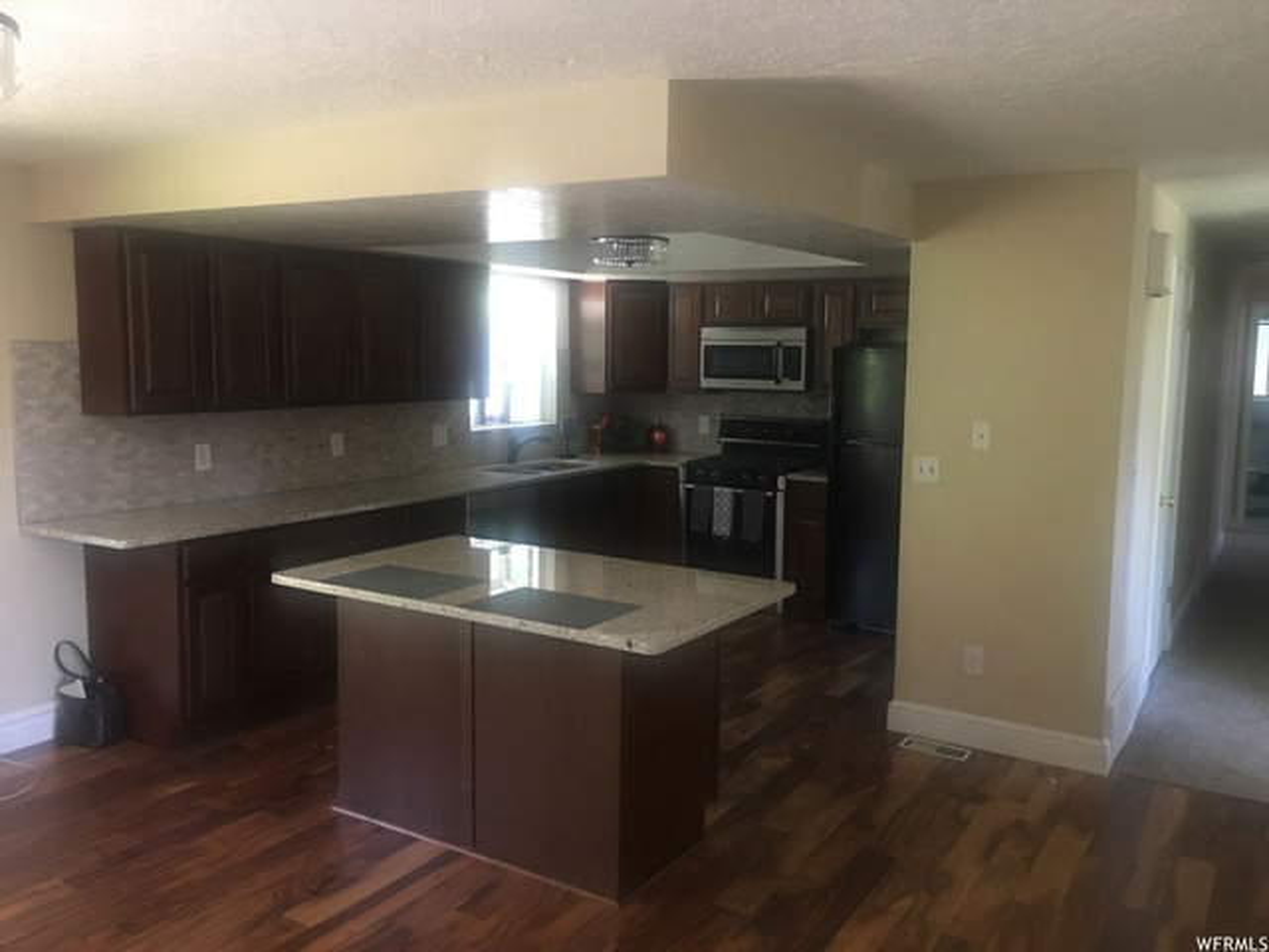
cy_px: 476
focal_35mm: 29
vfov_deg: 48.2
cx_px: 634
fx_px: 1063
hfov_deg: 61.7
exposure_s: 1/15
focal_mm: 4.15
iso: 80
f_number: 2.2
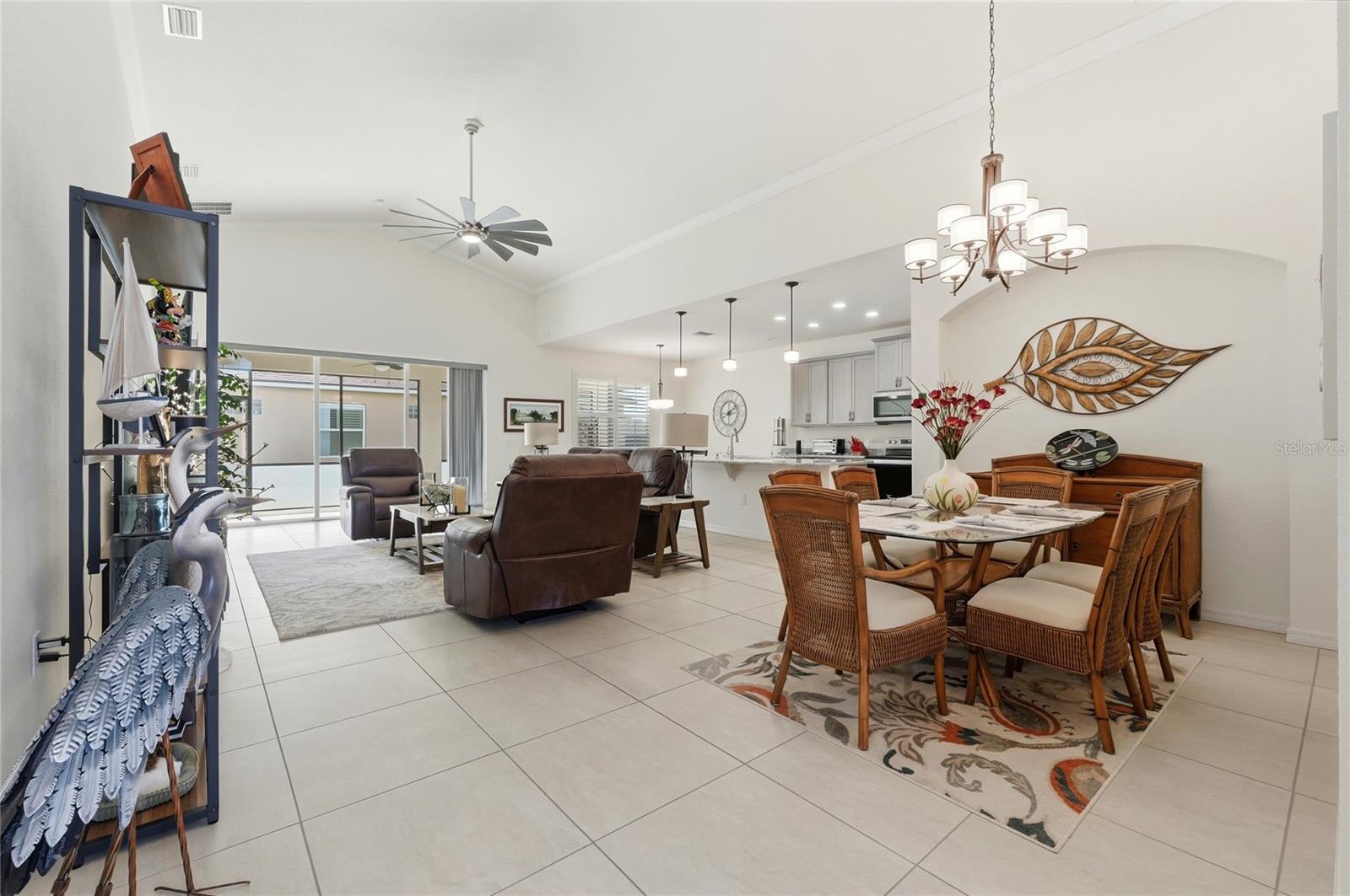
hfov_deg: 100.5
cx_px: 675
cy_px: 448
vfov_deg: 77.2
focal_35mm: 15
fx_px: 562
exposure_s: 1/125
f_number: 7.1
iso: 100
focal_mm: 10
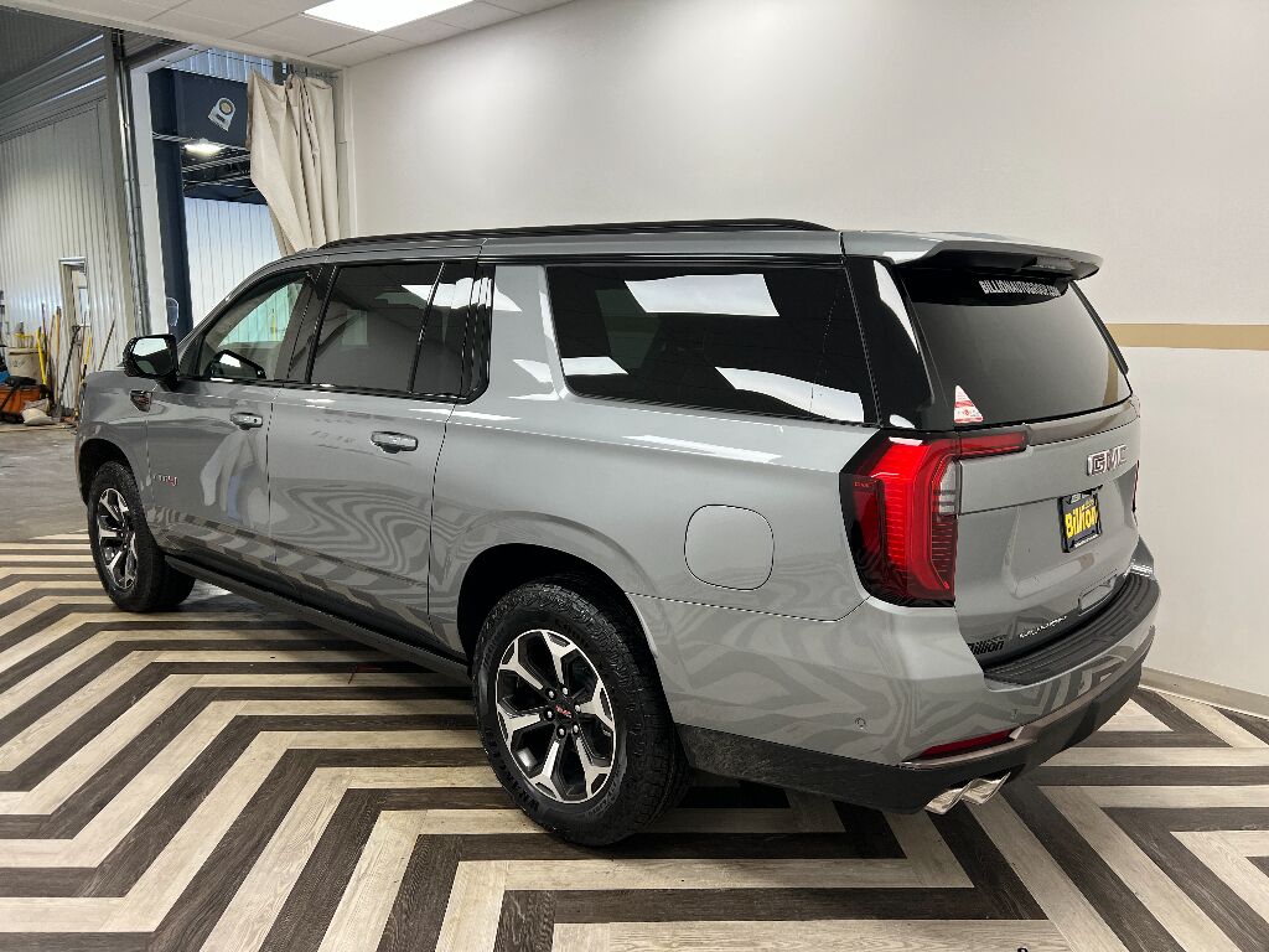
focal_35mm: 26
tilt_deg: -10.5
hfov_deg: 67.3
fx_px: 953
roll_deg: -0.8
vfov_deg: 53.1
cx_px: 634
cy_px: 476
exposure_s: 1/120
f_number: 1.5
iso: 100
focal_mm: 5.7
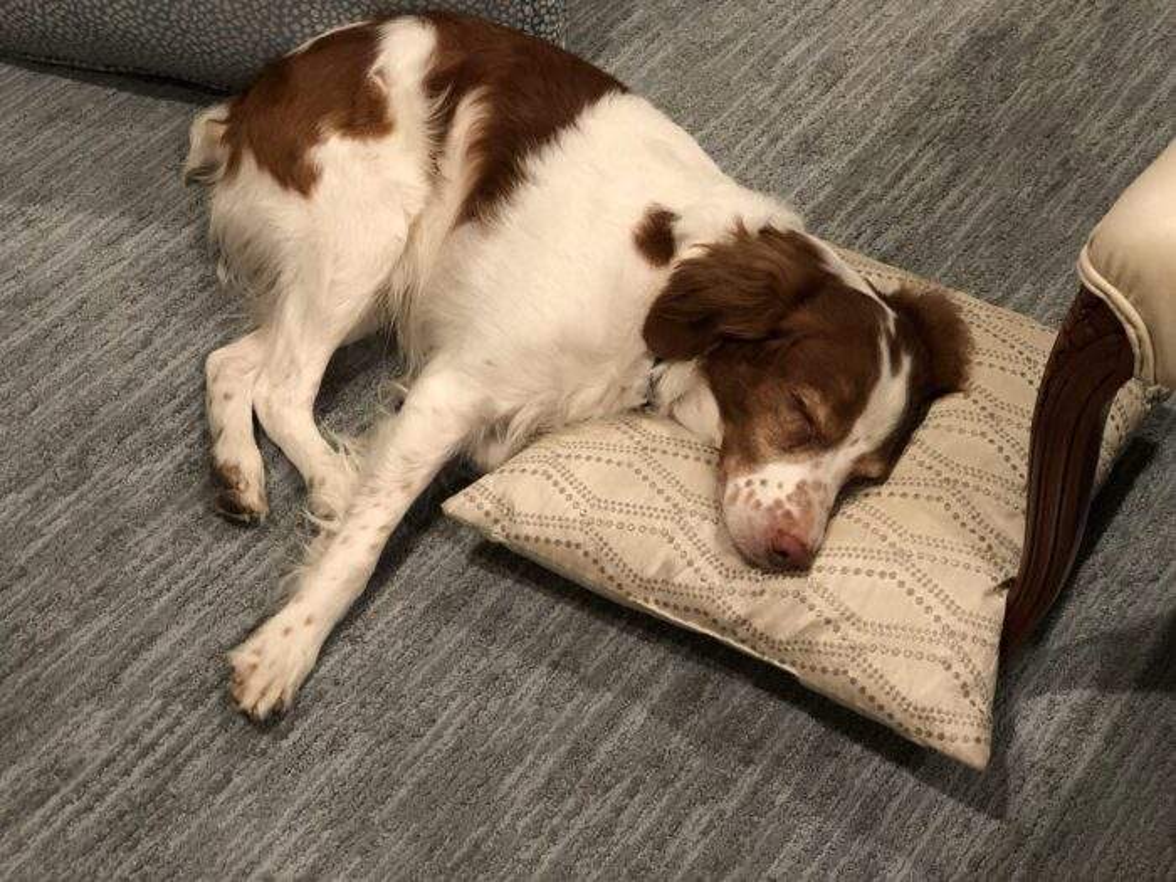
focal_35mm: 52
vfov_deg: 28.0
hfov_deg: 36.8
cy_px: 441
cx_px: 588
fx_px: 1767
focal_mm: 6
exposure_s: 1/15
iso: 160
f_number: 2.4
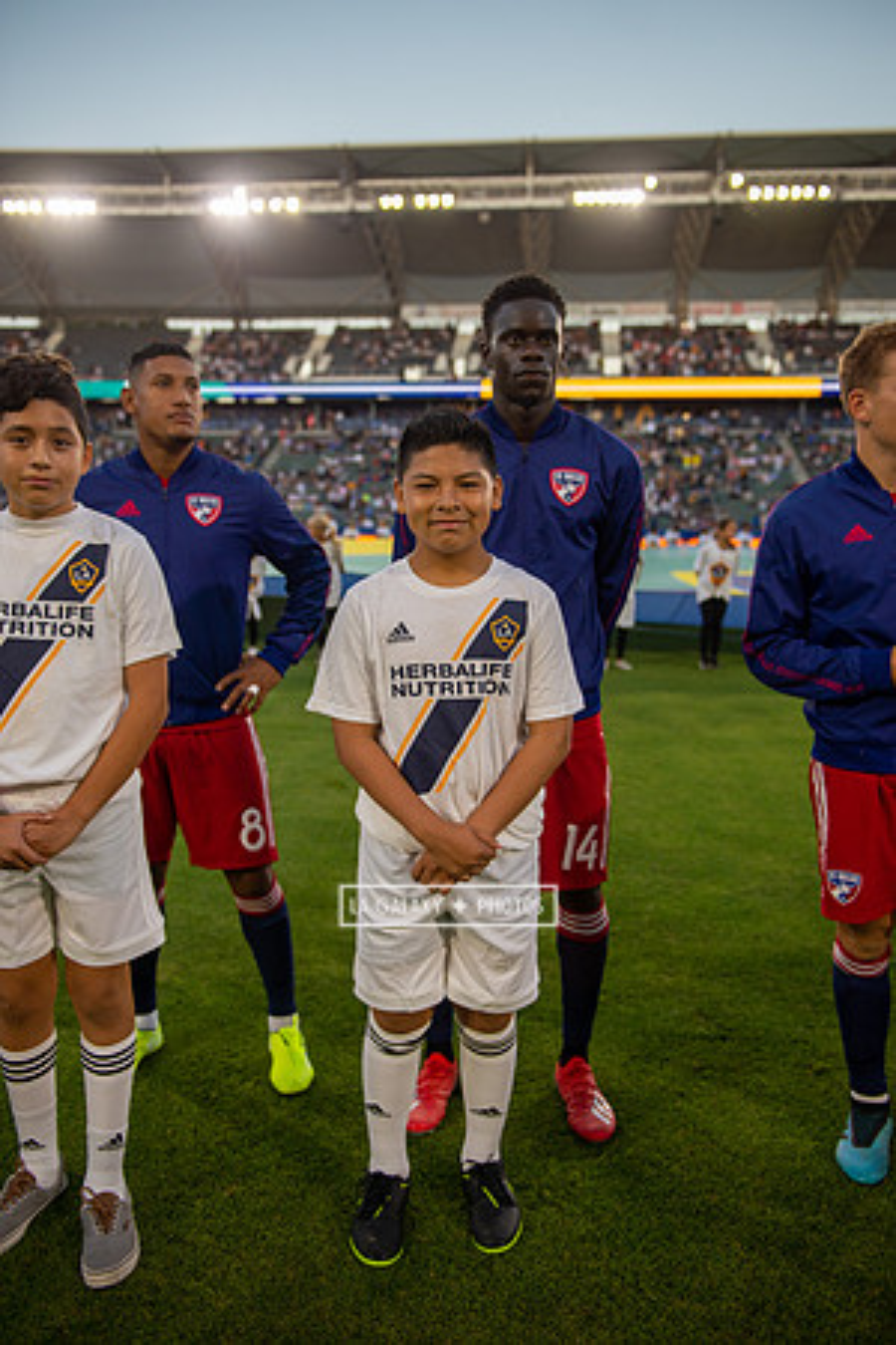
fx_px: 1157
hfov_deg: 42.3
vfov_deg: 60.3
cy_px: 672
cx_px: 448
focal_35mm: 31
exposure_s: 1/640
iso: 400
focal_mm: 31
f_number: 2.8
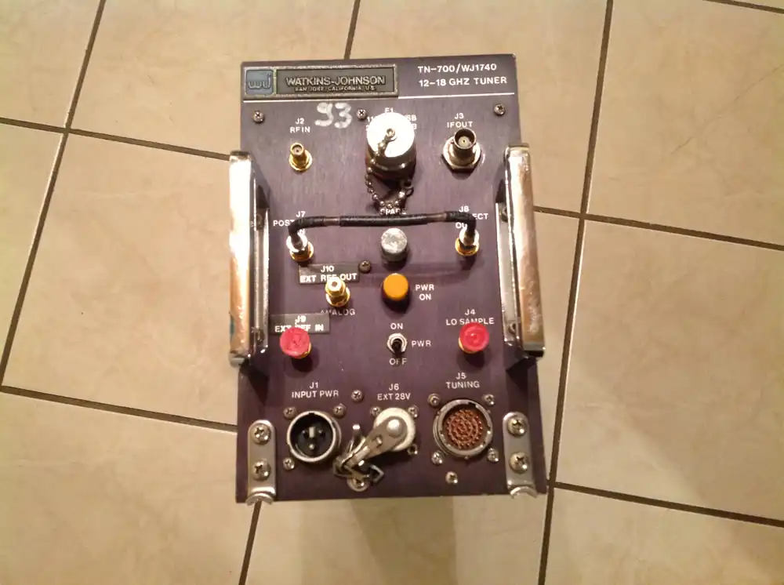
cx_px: 392
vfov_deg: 40.6
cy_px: 292
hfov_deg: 52.7
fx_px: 791
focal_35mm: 35
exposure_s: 1/15
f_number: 2.4
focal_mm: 4.28
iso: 320
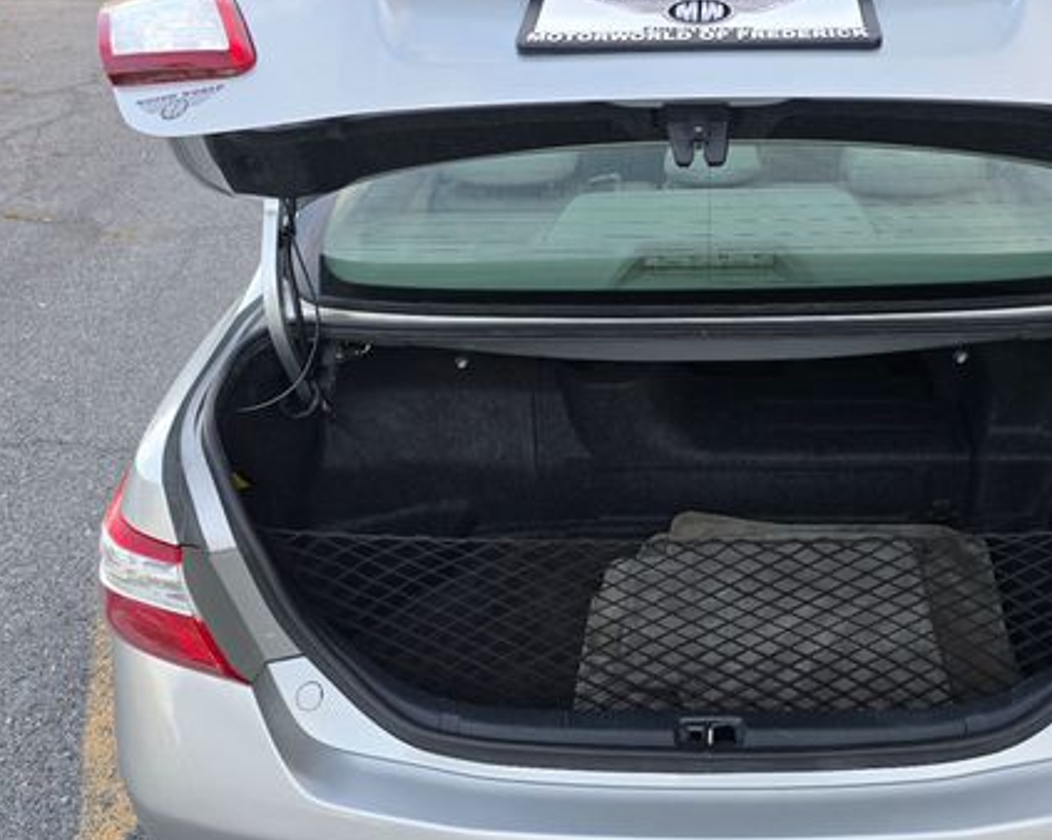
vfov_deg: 43.3
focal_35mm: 34
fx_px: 1058
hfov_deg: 52.0
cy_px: 460
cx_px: 694
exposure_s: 1/180
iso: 40
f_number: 1.7
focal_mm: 6.3
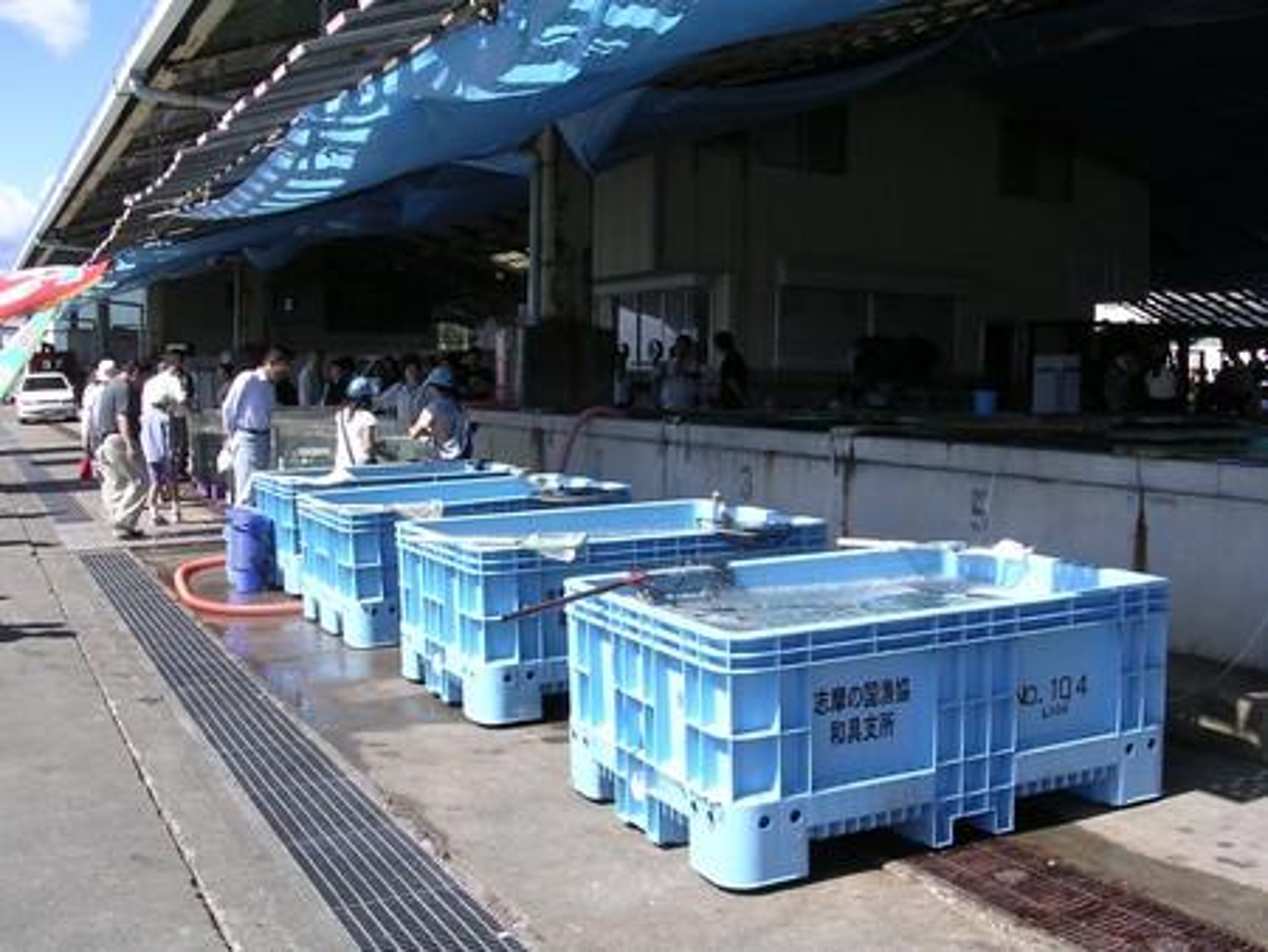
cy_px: 476
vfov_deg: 37.8
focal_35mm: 38
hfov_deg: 49.0
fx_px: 1393
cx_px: 634
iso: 100
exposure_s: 1/208
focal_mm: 5.8
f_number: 5.6
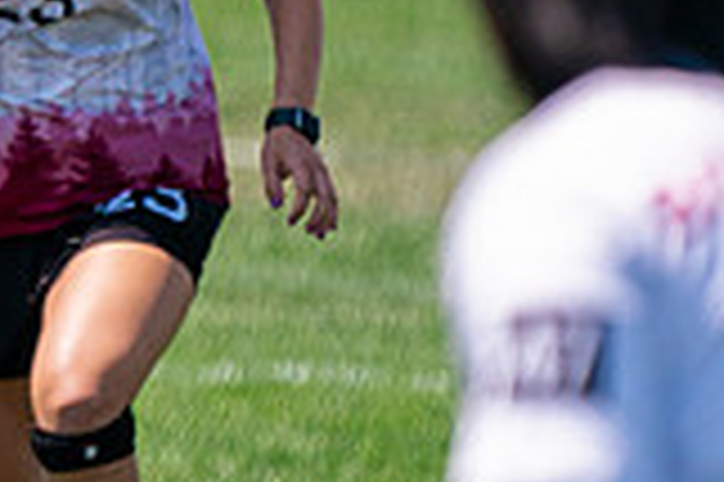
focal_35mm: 1300
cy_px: 118
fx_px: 26117
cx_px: -696
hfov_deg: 1.6
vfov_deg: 1.1
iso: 320
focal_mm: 200
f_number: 3.2
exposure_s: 1/5000
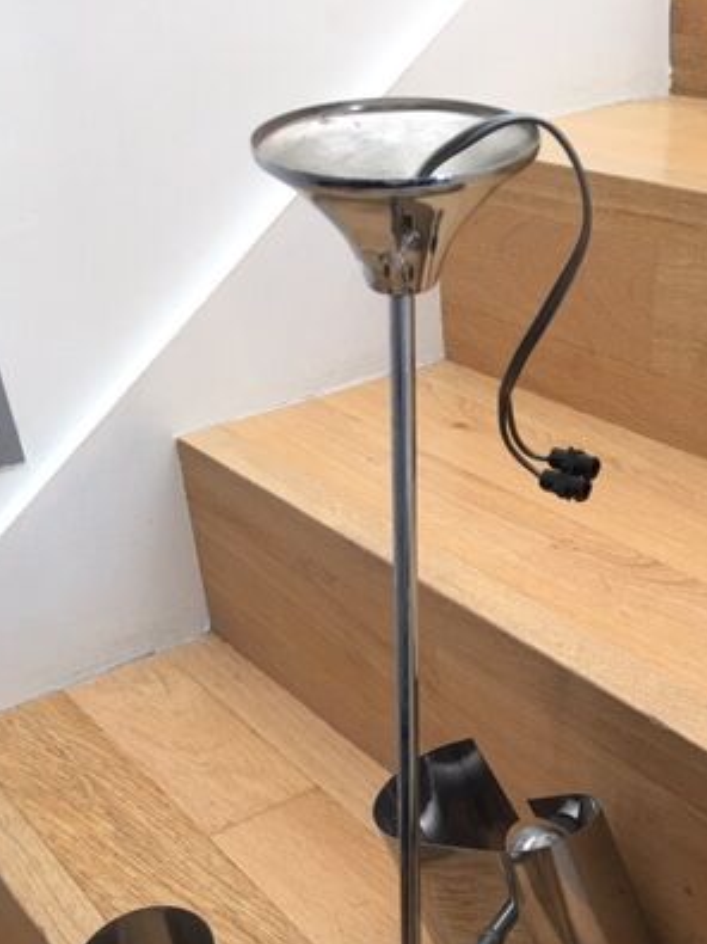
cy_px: 760
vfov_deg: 38.8
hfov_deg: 30.6
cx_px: 478
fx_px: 1281
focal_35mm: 47
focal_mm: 4.15
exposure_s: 1/17
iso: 40
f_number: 2.2
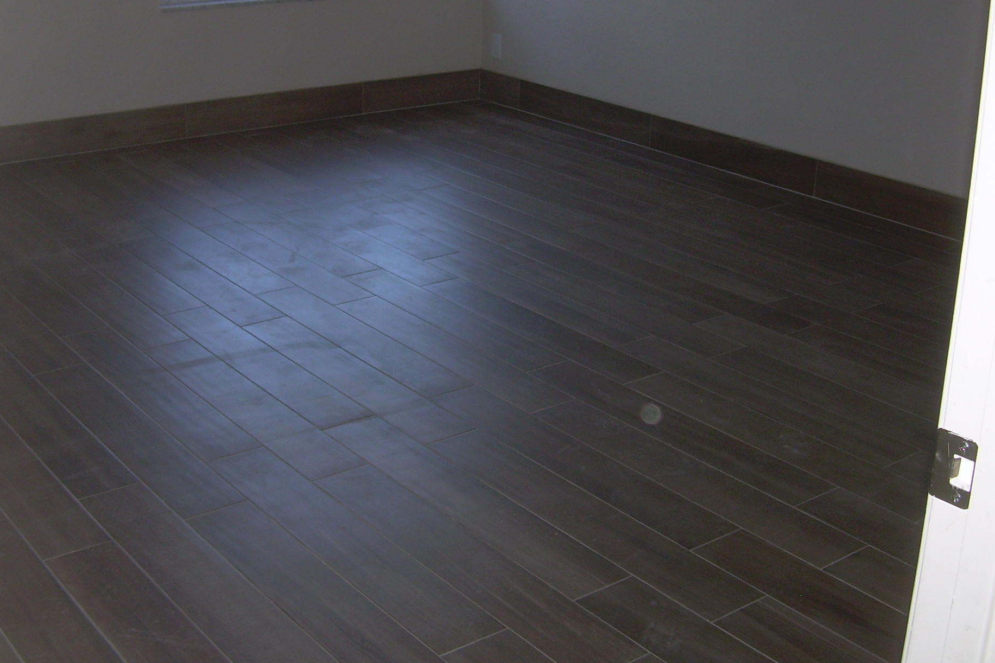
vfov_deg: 27.3
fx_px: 1354
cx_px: 432
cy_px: 217
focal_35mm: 49
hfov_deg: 40.3
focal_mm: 6.3
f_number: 2.8
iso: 50
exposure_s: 1/60
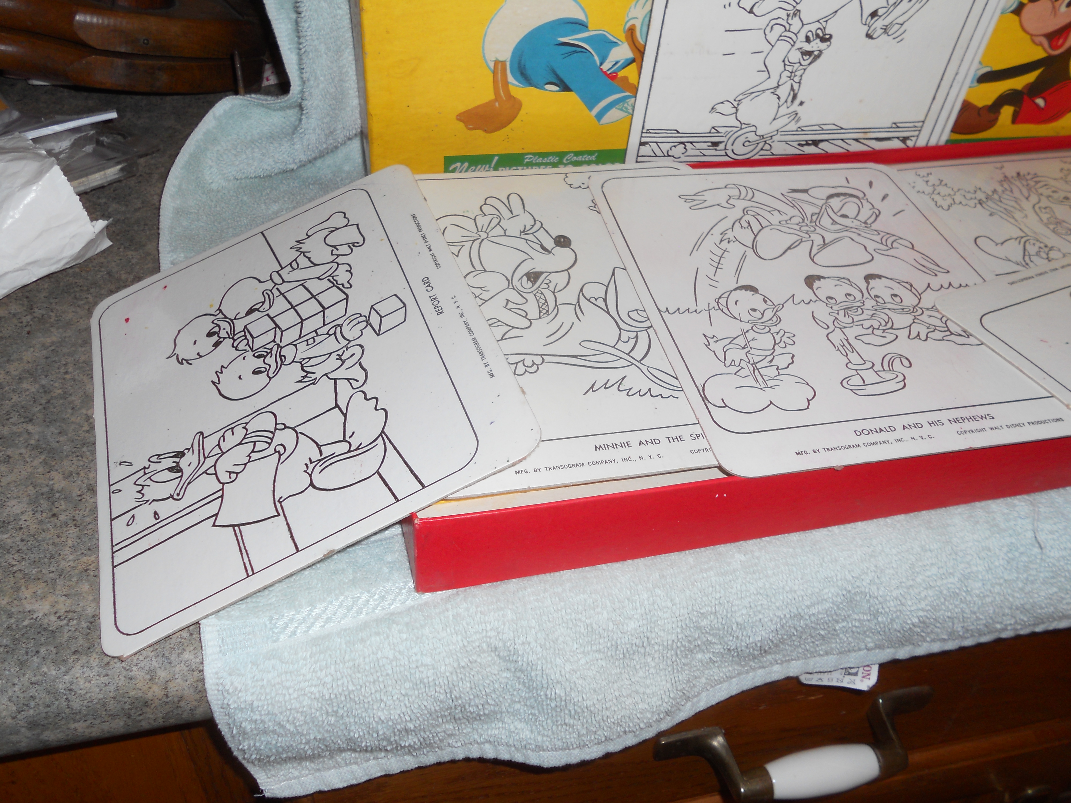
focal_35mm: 32
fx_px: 990
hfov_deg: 56.8
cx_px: 536
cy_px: 402
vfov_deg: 44.2
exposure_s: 1/25
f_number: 3.5
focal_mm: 5.8
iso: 80
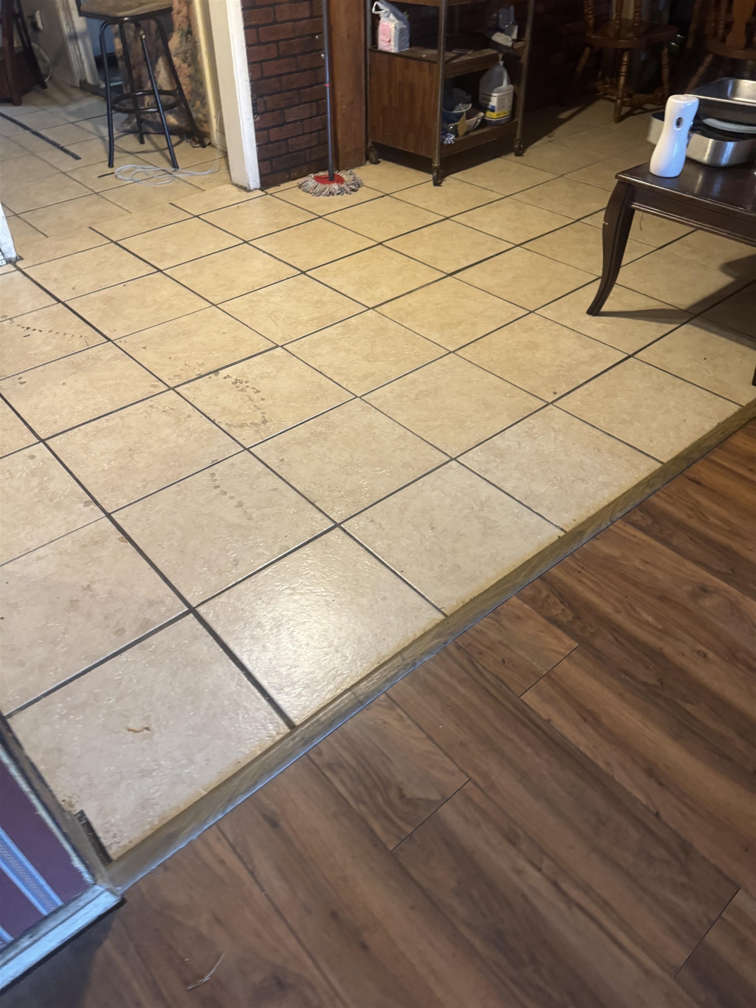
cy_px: 504
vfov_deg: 71.6
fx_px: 699
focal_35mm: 24
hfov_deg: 56.8
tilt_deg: -45.4
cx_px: 378
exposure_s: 1/60
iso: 500
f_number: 1.78
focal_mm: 6.76
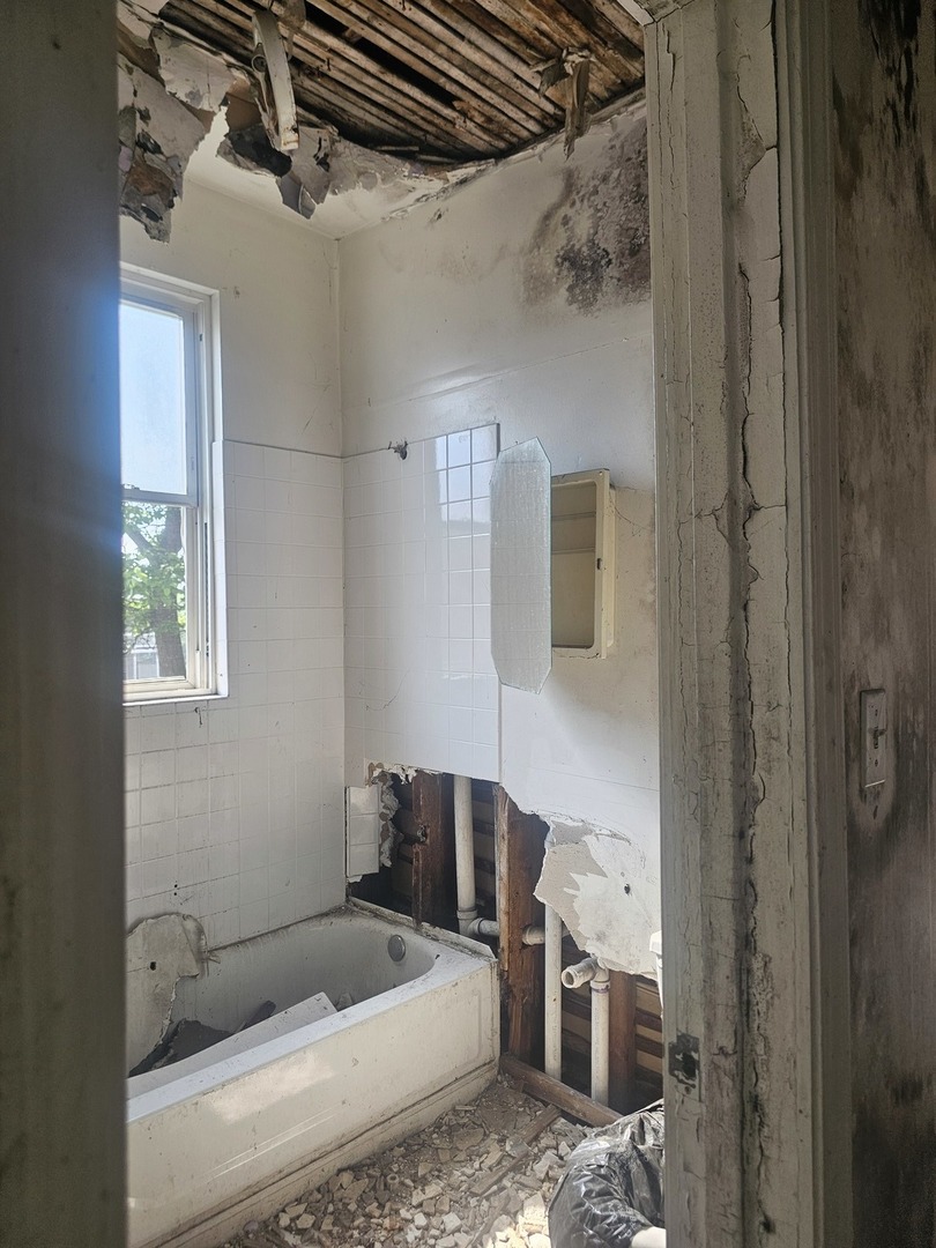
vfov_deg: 73.9
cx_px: 468
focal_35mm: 23
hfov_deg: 58.9
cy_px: 624
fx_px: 829
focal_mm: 6.3
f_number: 1.7
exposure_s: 1/180
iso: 64
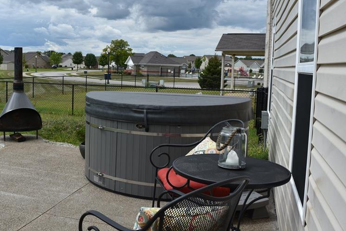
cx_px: 111
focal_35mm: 41
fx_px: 394
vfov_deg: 32.5
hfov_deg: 46.6
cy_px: 94
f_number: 8
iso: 160
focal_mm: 20
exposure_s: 1/500
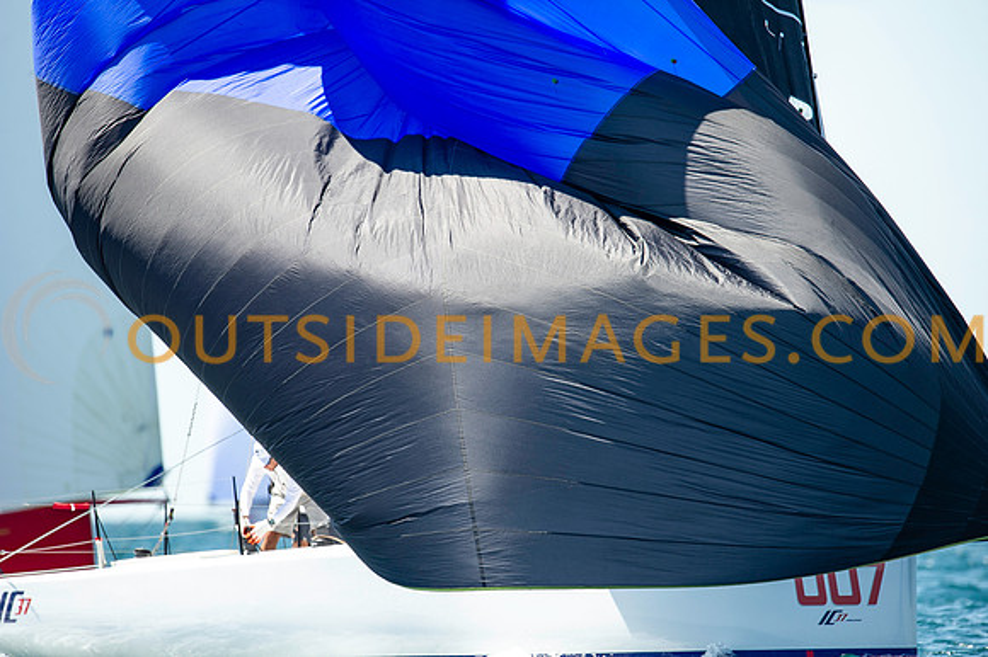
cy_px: 328
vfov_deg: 2.3
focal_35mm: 600
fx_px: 16457
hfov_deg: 3.4
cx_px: 494
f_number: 5
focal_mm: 600
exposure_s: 1/1000
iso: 400
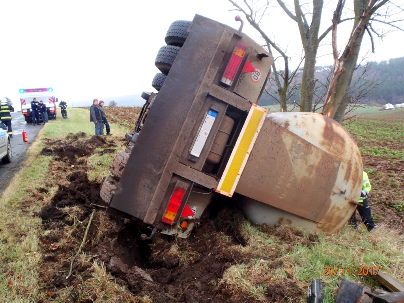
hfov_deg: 63.4
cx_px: 202
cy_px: 152
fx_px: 327
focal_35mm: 28
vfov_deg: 49.7
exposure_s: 1/30
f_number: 3.5
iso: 100
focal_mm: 5
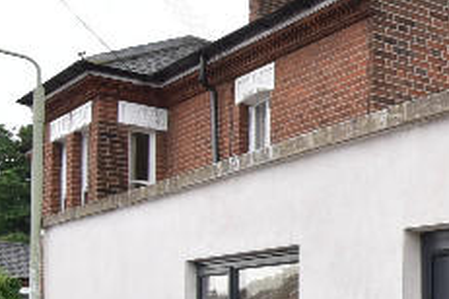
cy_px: 397
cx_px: 910
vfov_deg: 17.9
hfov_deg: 18.3
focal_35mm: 71
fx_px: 885
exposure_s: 1/400
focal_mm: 16
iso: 800
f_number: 10
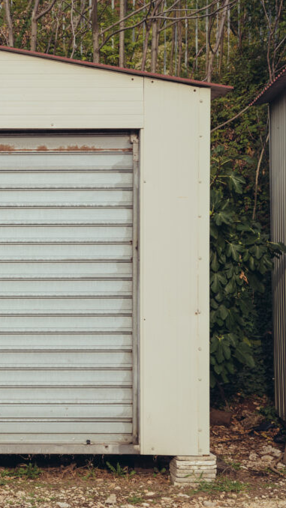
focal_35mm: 95
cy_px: 255
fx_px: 1282
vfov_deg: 22.5
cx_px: -94
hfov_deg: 12.3
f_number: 7.1
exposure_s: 1/250
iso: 100
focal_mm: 60
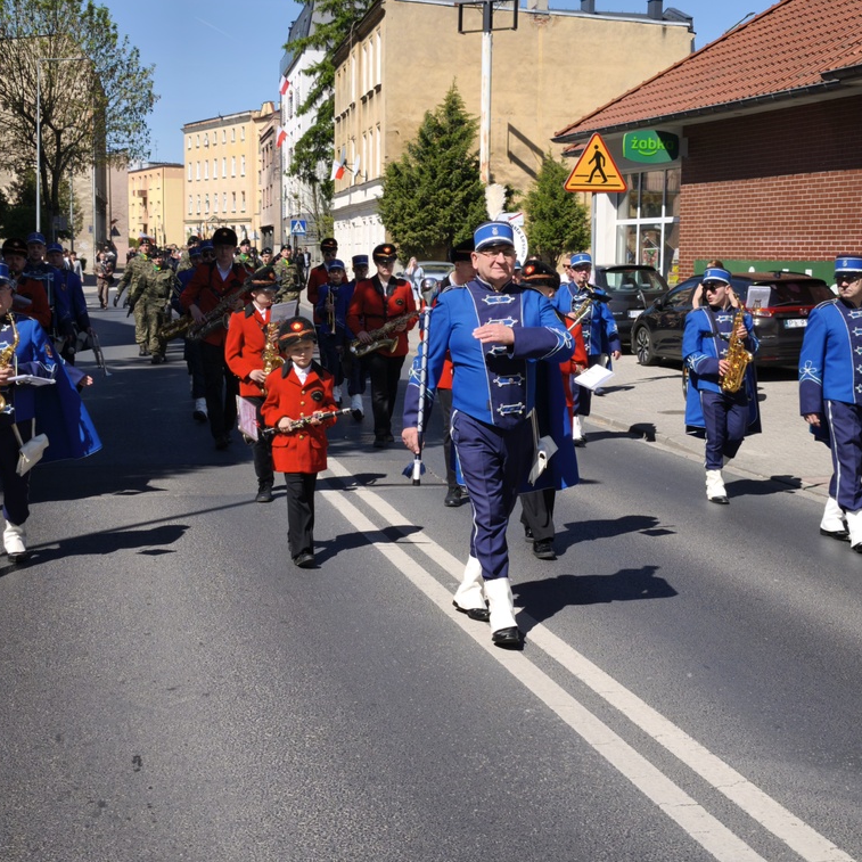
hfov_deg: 31.1
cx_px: 425
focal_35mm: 55
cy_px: 427
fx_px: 1550
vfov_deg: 31.1
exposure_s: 1/2254
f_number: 1.6
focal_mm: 6.57
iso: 50
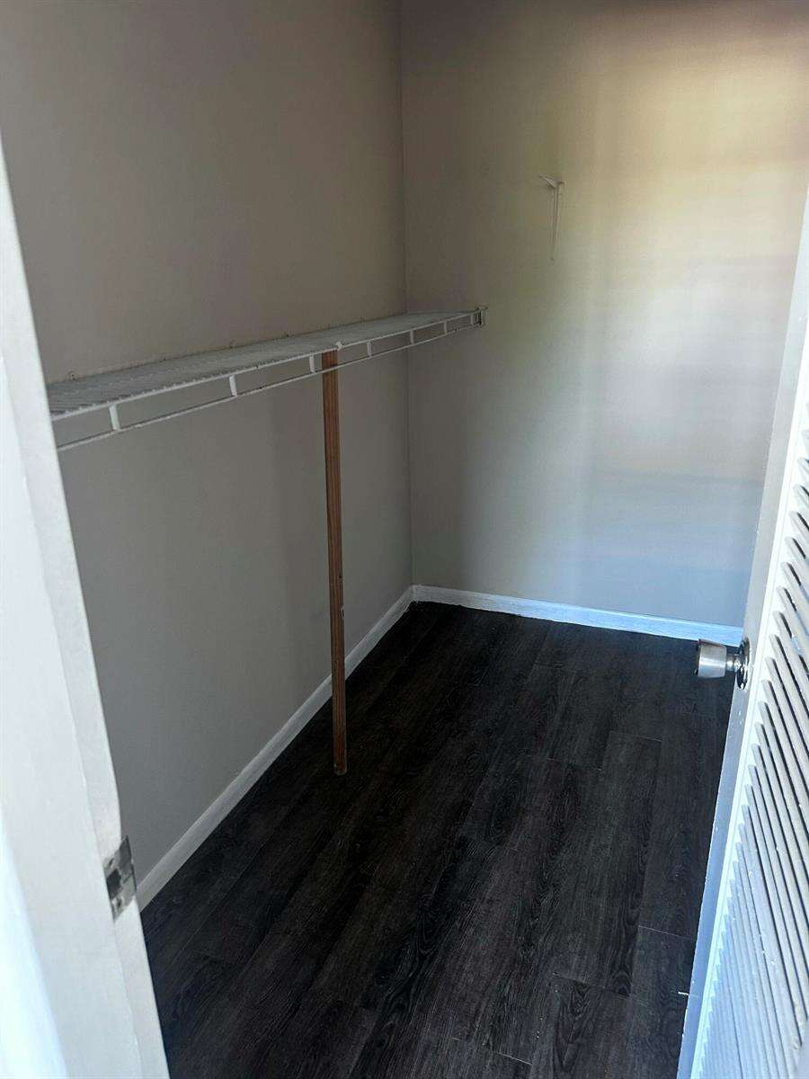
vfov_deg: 71.6
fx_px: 748
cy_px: 540
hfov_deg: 56.8
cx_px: 404
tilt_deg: -19.7
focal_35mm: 24
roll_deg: +0.7
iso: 320
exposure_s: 1/60
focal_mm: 6.86
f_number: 1.78
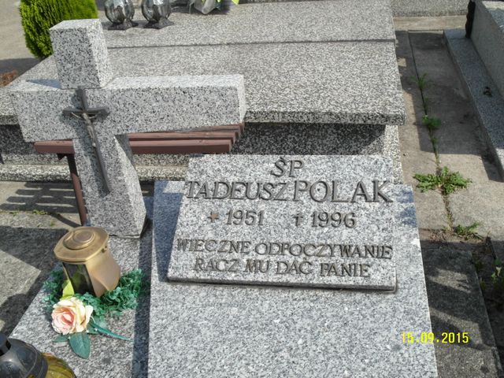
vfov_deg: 39.7
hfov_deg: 51.4
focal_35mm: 36
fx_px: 524
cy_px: 189
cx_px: 252
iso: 80
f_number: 4.7
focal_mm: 7.8
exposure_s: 1/500
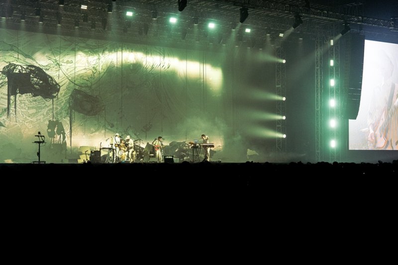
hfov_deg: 28.8
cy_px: 132
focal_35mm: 70
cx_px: 199
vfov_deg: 19.4
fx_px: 774
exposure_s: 1/250
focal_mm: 70
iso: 5000
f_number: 6.3
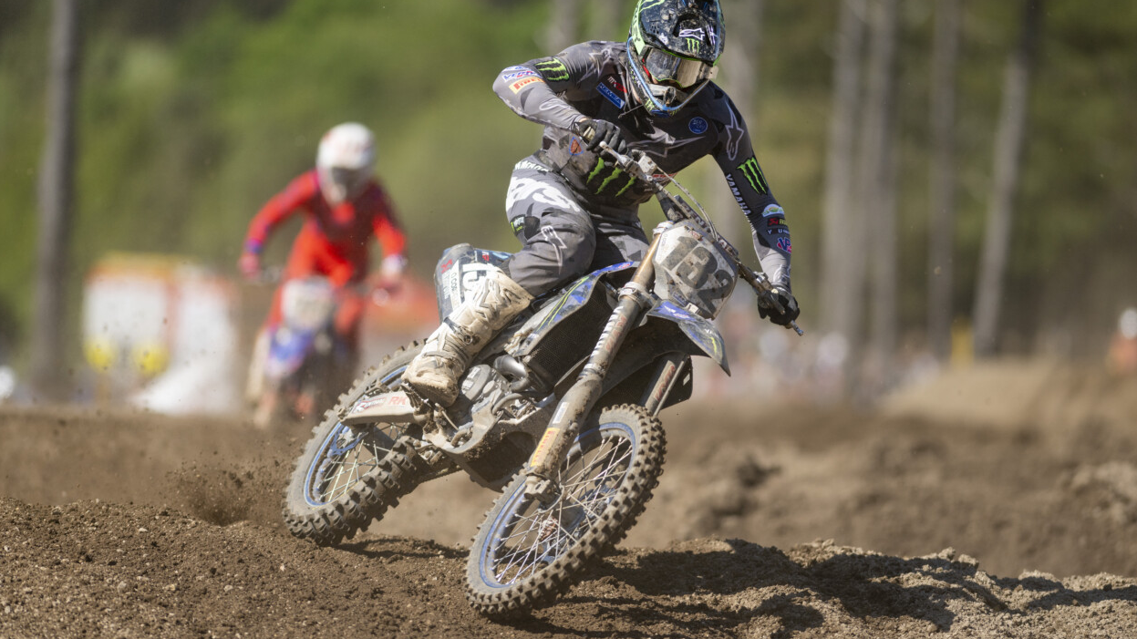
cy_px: 323
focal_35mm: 315
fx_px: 9495
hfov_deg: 6.9
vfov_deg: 3.9
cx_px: 568
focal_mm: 300
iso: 200
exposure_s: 1/4000
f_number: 2.8
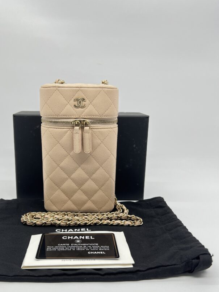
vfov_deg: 55.2
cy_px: 163
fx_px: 278
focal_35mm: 33
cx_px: 81
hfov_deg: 42.6
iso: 32
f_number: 1.5
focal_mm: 5.7
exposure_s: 1/100
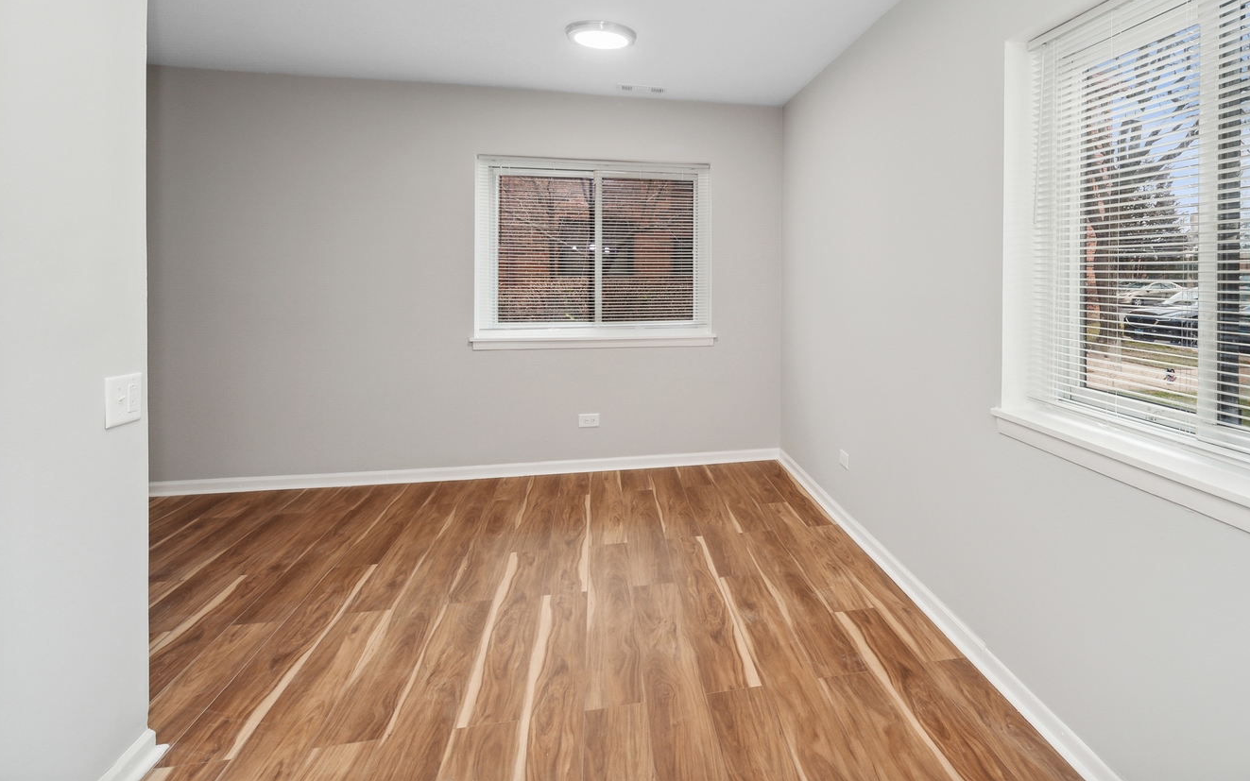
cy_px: 272
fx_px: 681
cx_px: 755
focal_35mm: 20
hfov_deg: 83.9
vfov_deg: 58.5
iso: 200
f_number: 8
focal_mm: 16
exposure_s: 1/100
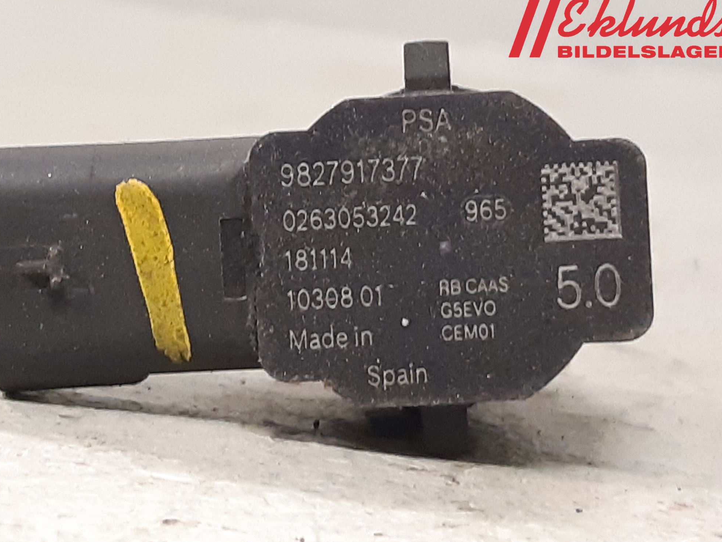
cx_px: 358
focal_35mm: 27
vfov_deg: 51.4
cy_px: 277
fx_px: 563
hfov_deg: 65.3
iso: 320
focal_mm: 3.93
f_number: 1.7
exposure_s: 1/50
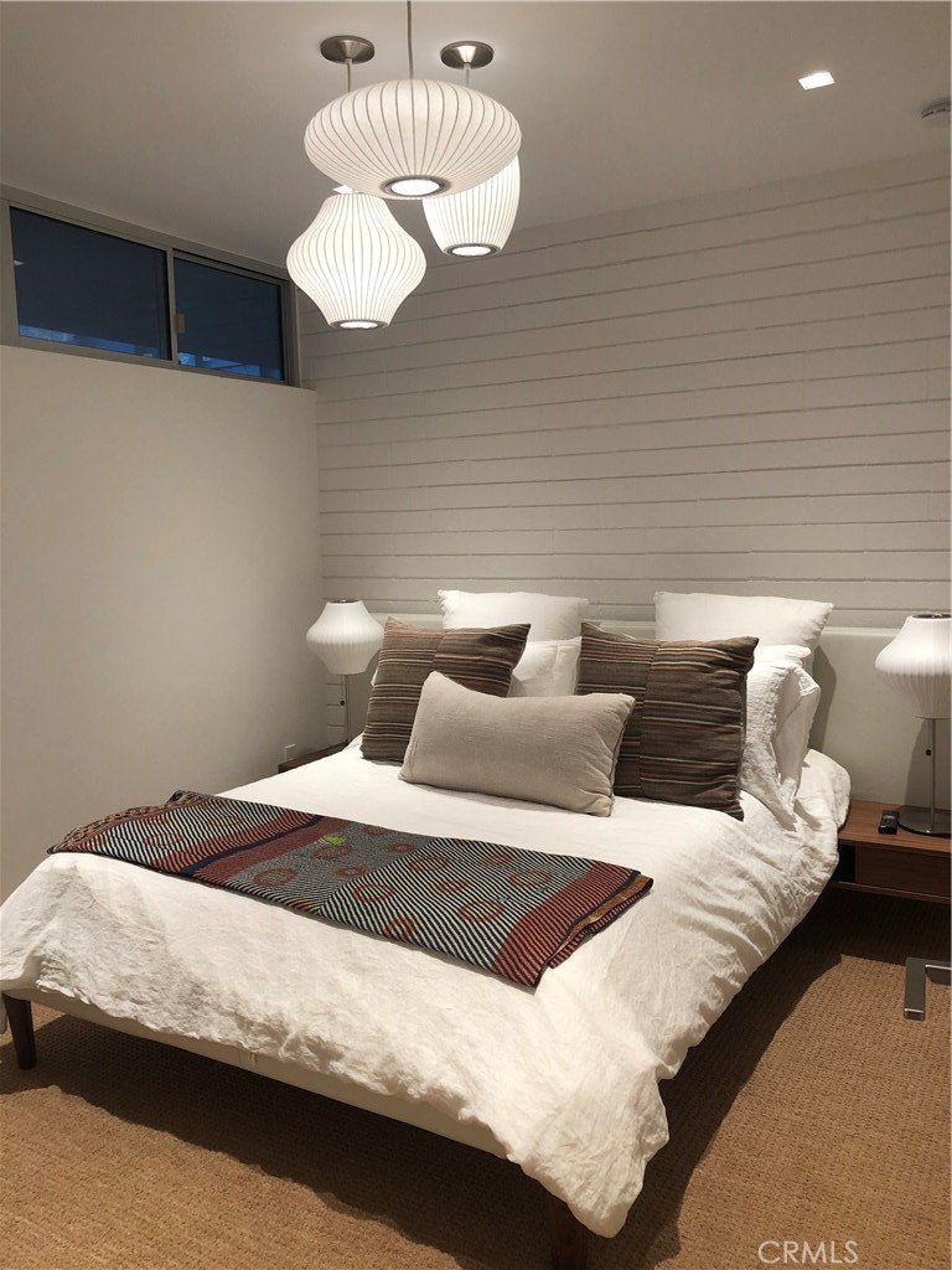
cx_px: 476
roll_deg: +1.6
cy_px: 635
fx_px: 1027
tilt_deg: -4.9
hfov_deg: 49.7
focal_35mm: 28
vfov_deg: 63.4
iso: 25
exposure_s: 1/40
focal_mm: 3.99
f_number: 1.8
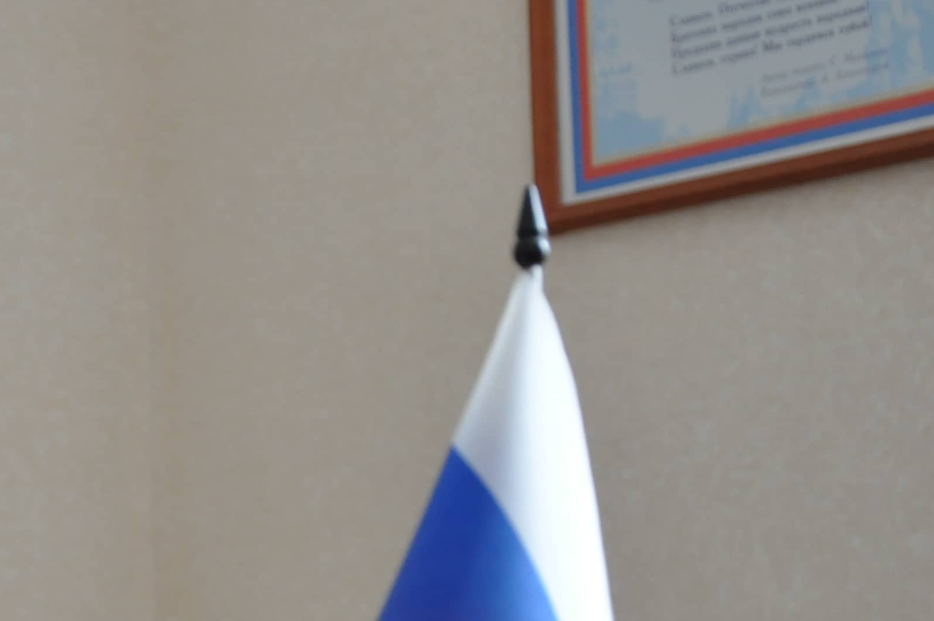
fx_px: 5209
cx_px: -167
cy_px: 543
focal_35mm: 201
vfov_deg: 6.8
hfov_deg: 10.1
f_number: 5
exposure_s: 1/40
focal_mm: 50
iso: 800
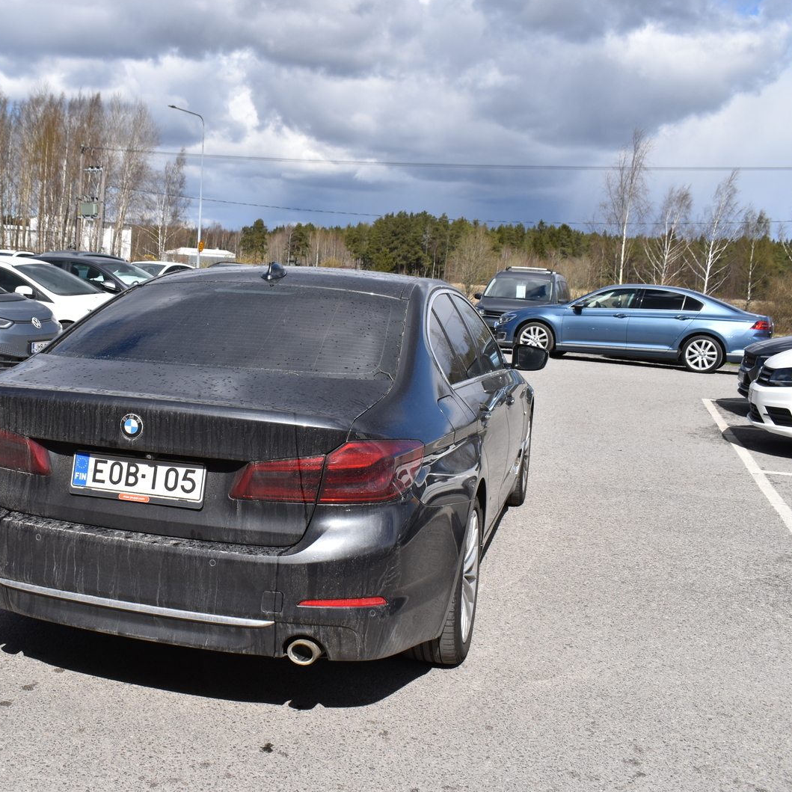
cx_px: 248
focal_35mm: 39
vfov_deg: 42.8
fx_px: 1010
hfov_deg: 42.1
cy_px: 395
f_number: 9.5
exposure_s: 1/750
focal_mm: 20
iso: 200
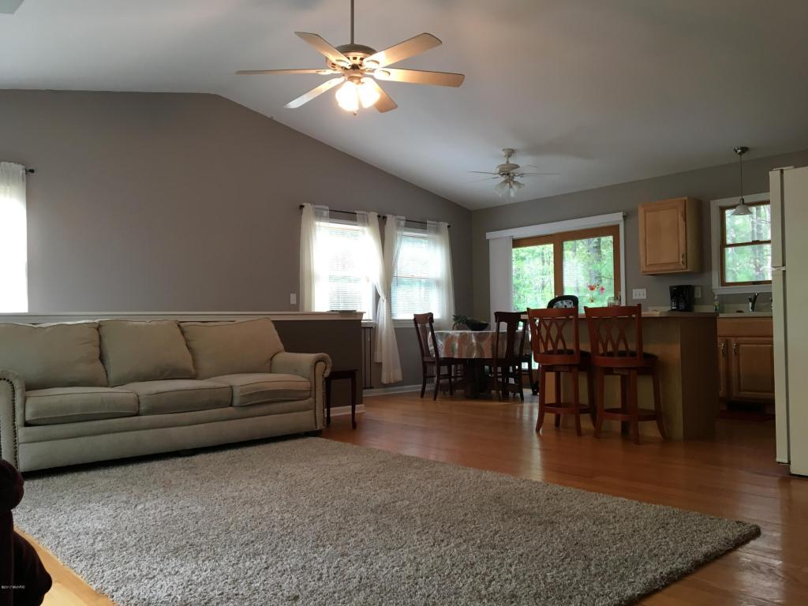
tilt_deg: +3.0
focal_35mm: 29
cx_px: 404
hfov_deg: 61.7
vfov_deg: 48.2
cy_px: 303
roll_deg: +1.7
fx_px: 677
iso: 50
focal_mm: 4.15
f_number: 2.2
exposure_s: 1/30
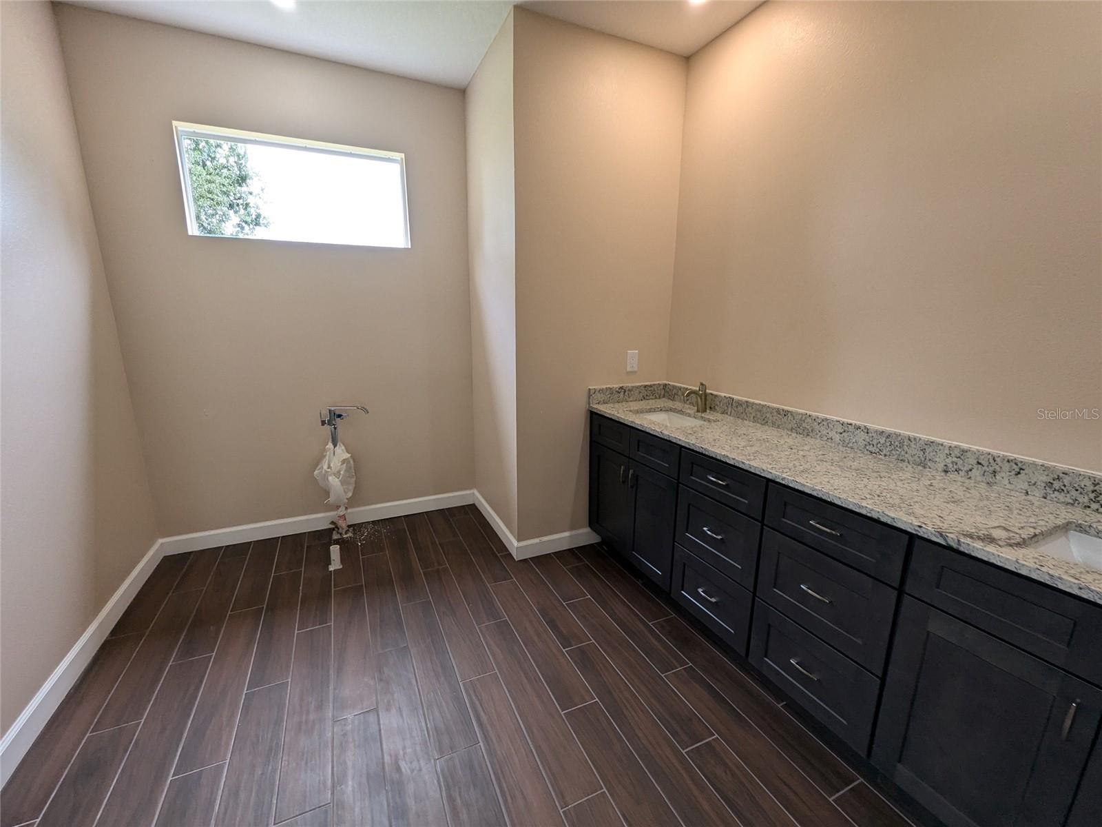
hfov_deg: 106.2
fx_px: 414
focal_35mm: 13
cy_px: 414
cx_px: 551
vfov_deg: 89.9
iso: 59
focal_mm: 1.95
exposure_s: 1/62.8
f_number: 2.2
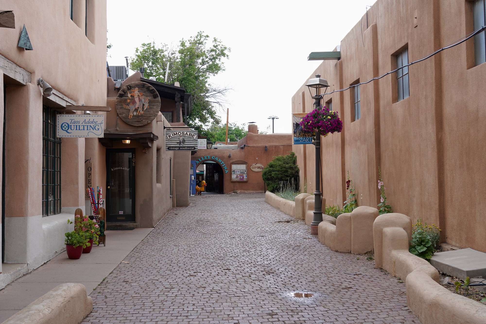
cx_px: 243
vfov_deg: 32.6
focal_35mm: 41
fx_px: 554
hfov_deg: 47.4
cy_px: 162
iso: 400
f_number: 9
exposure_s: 1/100
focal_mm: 41
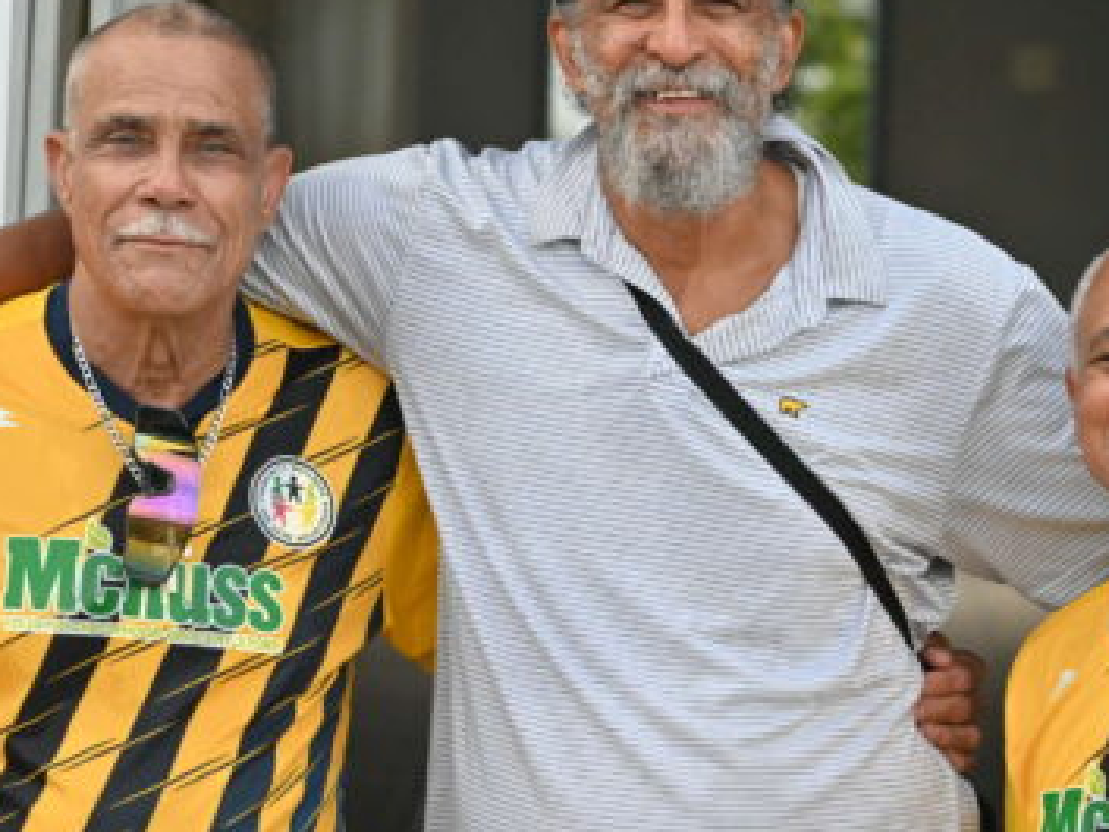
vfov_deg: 7.7
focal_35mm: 193
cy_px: 317
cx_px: 672
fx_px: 6181
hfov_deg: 10.2
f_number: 3.2
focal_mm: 75
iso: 1600
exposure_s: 1/2000
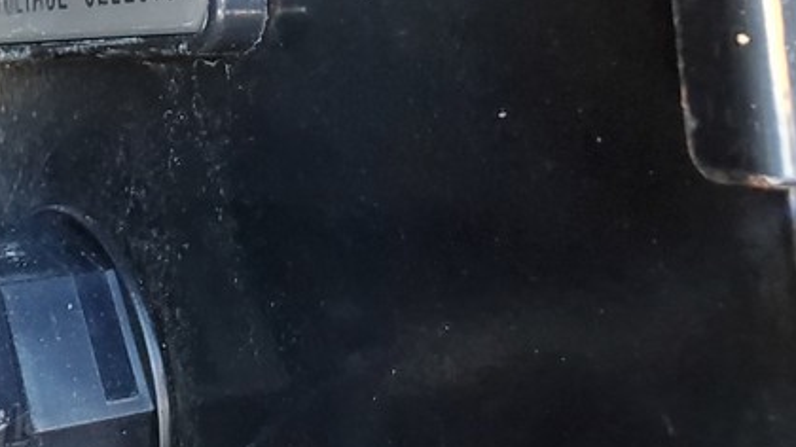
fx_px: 1456
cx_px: 131
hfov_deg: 29.7
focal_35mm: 69
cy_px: -254
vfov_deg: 15.8
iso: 640
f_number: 2.4
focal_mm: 4.3
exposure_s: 1/39
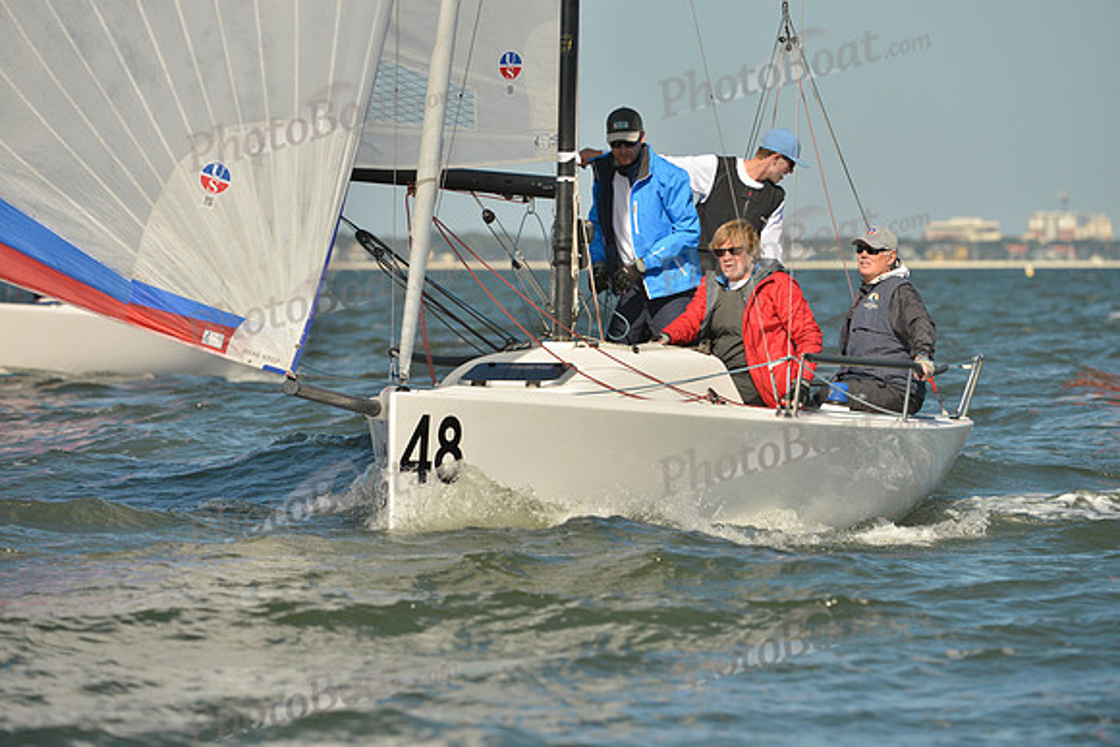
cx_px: 560
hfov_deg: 7.1
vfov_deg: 4.7
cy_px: 374
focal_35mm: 290
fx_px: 9024
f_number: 7.1
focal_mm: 290
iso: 200
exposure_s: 1/1000
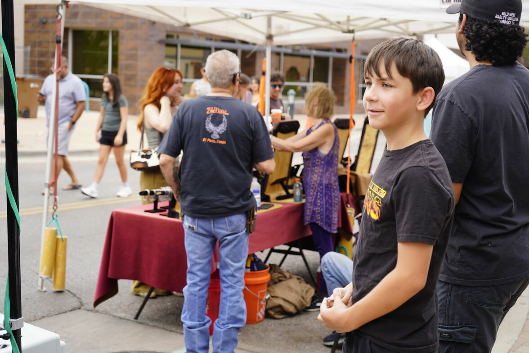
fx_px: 867
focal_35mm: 59
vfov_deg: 23.0
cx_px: 264
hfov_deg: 33.9
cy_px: 176
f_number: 5.6
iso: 100
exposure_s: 1/125
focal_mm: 59
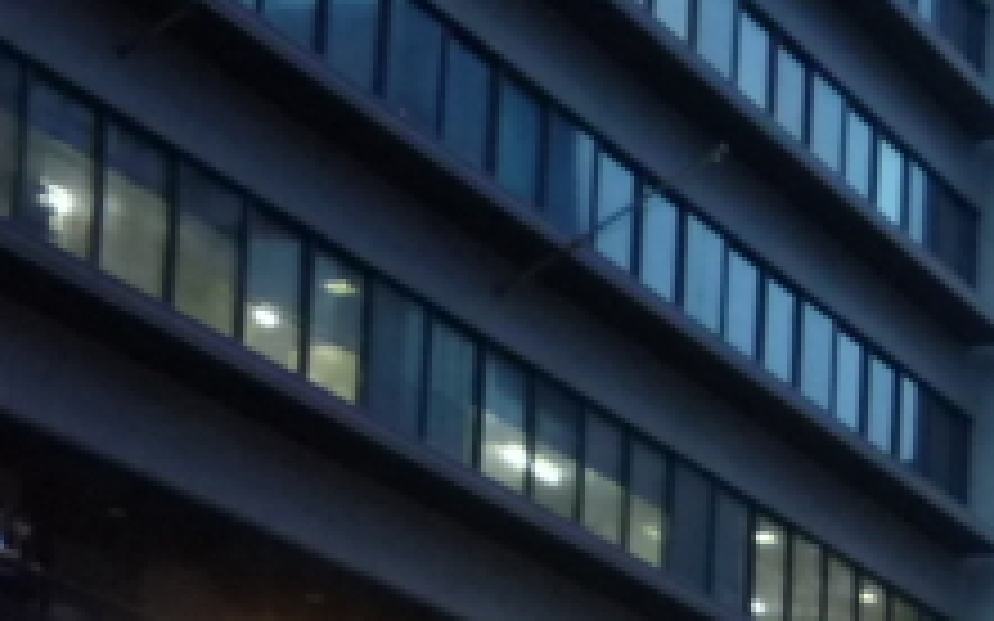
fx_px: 3115
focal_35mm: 115
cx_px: 1597
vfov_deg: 10.5
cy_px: 1228
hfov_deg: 16.2
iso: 320
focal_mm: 5.2
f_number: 3.3
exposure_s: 1/30
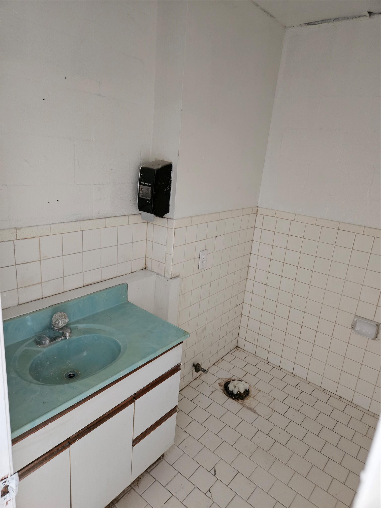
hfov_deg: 58.9
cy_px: 254
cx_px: 190
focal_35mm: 23
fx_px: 338
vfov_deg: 73.9
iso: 640
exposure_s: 1/60
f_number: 1.8
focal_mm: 5.4
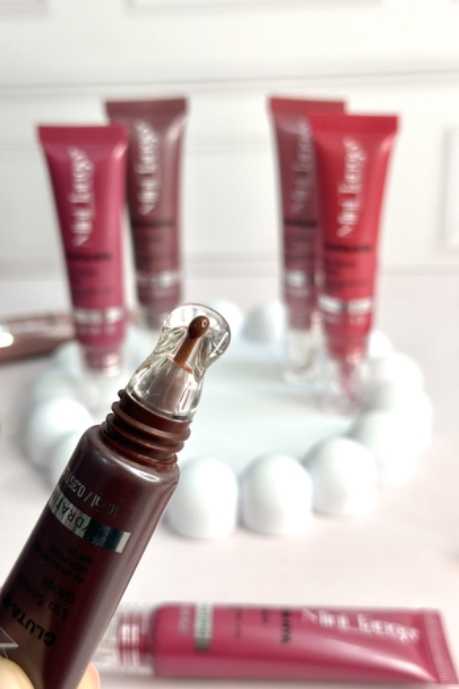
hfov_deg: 26.5
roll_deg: +1.8
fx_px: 975
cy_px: 346
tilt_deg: -25.2
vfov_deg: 38.9
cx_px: 220
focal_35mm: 51
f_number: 1.78
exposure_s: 1/228
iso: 80
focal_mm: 6.86
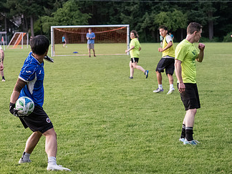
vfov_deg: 9.6
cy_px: 77
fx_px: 1032
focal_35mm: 154
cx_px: 39
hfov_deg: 12.8
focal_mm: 43
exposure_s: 1/1000
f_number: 2.8
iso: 2500
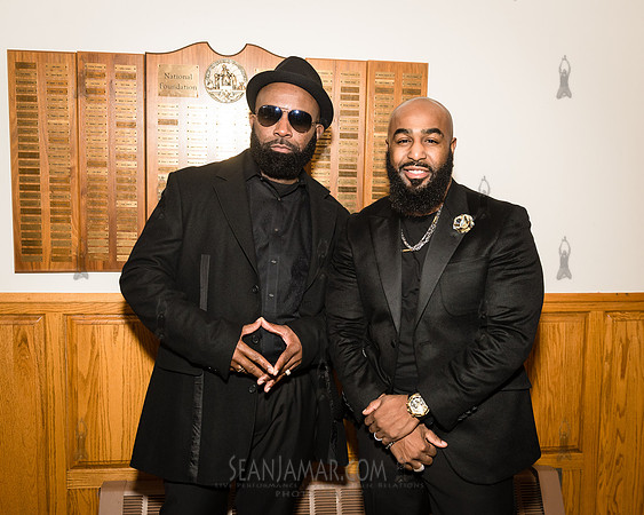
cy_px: 258
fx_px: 697
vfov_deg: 40.5
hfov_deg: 49.6
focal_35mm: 37
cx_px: 322
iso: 1600
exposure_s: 1/320
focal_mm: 32
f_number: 4.5
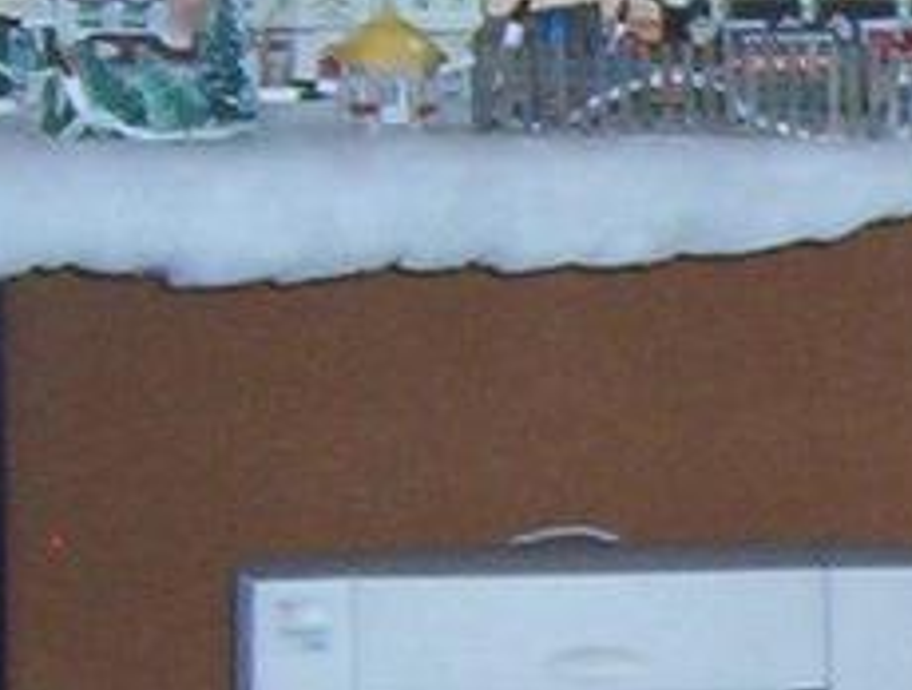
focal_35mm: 200
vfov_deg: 7.4
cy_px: 642
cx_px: 1856
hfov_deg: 9.2
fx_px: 5286
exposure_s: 1/30
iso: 140
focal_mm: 5.54
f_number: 2.76
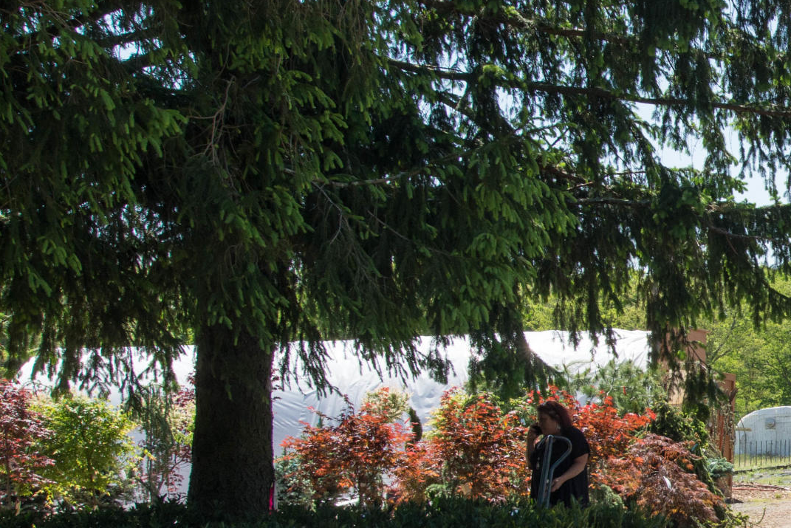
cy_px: 446
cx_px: 1089
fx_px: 2154
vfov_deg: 13.9
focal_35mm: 98
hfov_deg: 18.9
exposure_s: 1/400
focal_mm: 35
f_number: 11
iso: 500
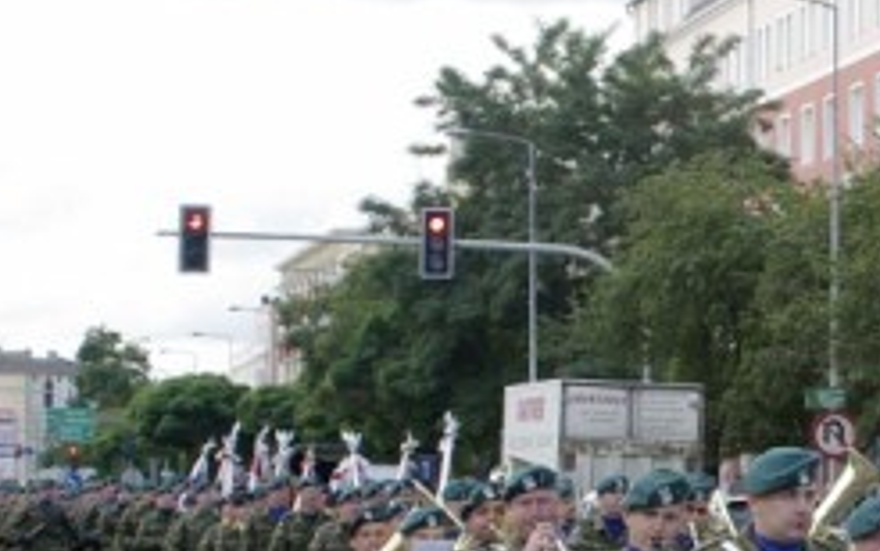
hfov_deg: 14.4
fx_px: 3335
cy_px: 444
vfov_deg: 9.4
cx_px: 1166
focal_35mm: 139
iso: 200
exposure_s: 1/125
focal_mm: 28
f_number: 5.6
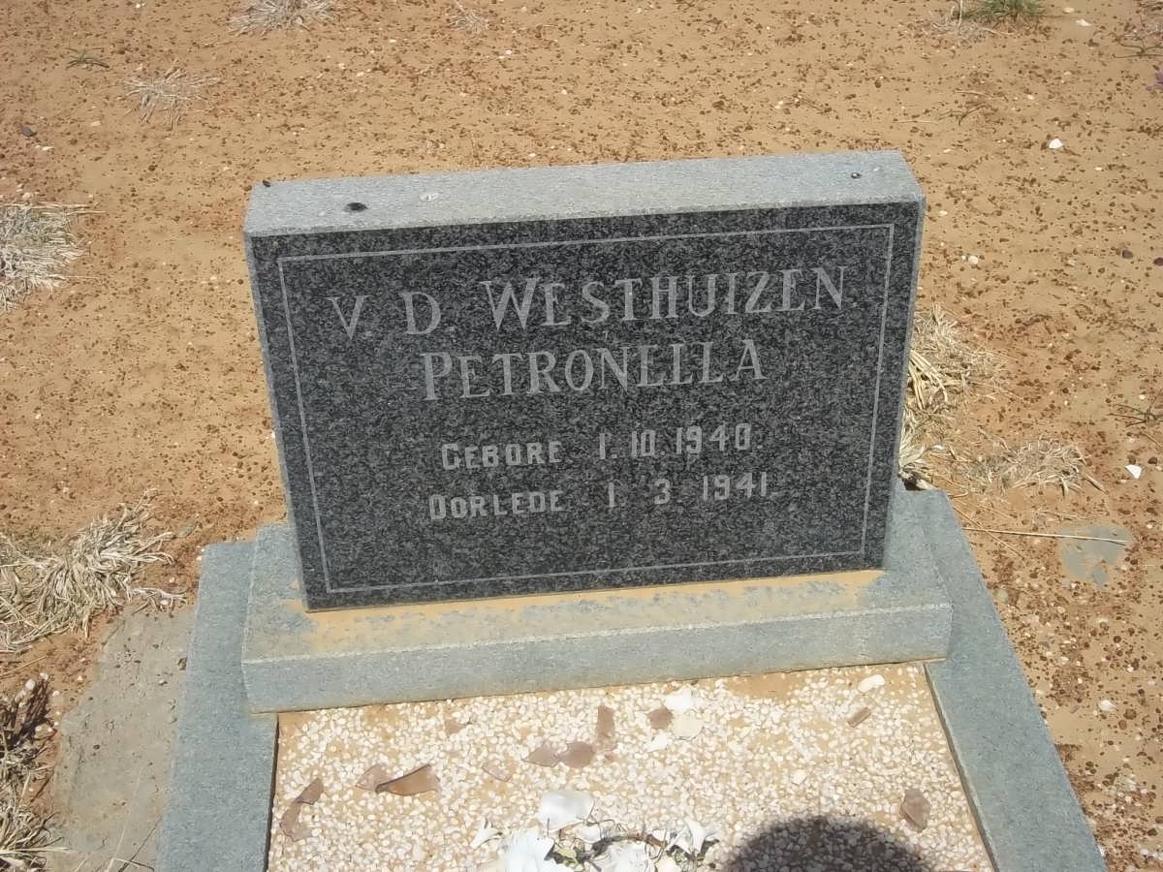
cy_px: 436
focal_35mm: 50
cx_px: 582
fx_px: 1680
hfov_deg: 38.2
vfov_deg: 29.1
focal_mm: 8.8
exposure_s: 1/500
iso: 80
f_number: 7
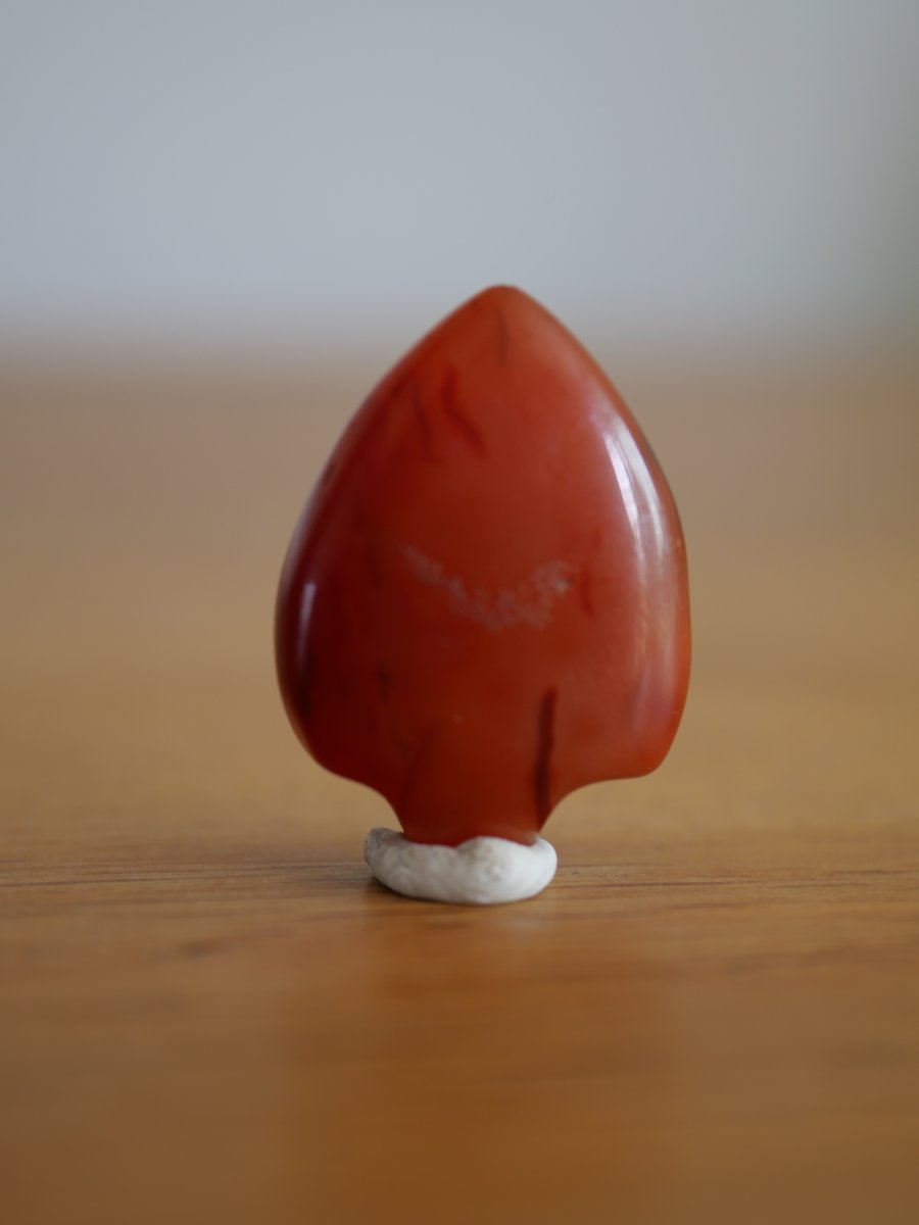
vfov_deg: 32.2
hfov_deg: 24.4
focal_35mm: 60
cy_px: 612
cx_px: 460
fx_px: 2124
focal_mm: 30
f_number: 2.8
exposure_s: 1/60
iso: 200
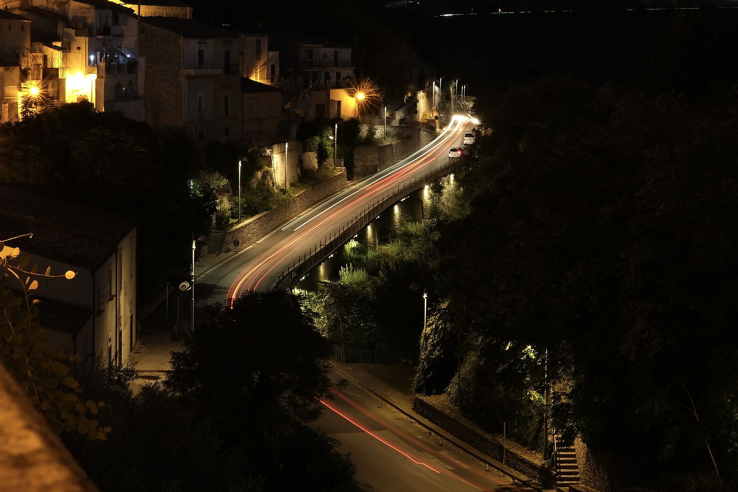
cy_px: 123
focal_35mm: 80
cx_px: 444
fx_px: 1640
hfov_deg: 25.3
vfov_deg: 17.0
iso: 100
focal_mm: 35
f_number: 14
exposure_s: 30
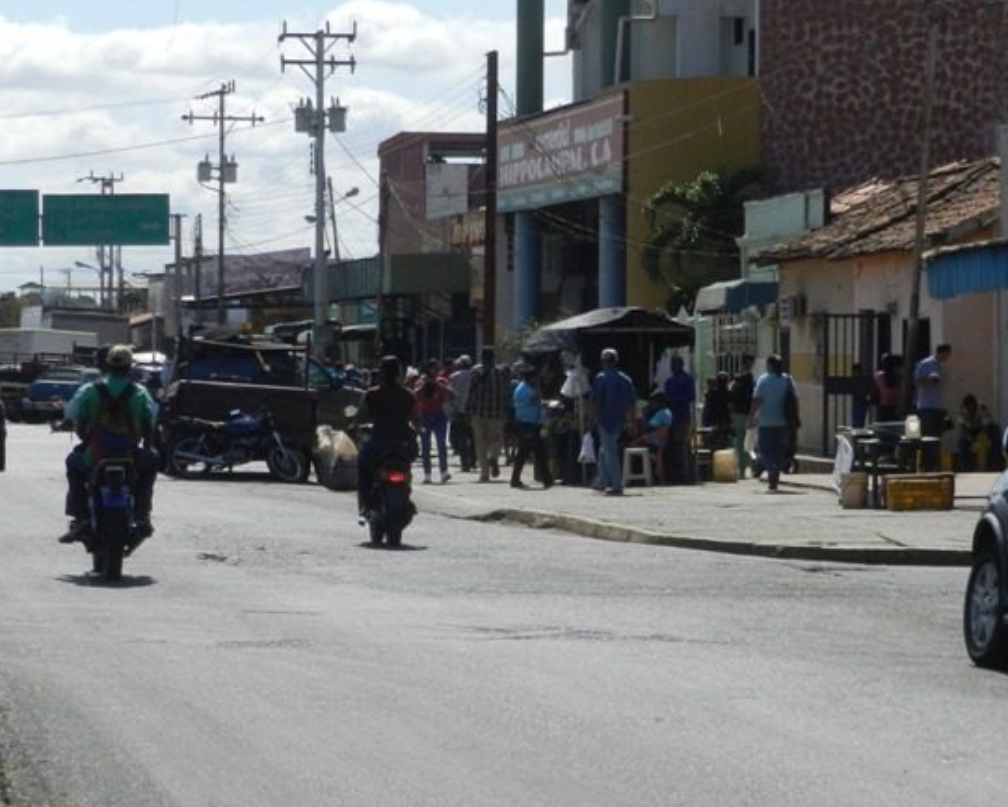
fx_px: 4297
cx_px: 418
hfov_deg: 13.4
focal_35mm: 144
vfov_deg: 10.7
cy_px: 457
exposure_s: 1/1500
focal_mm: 17.7
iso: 160
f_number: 4.6
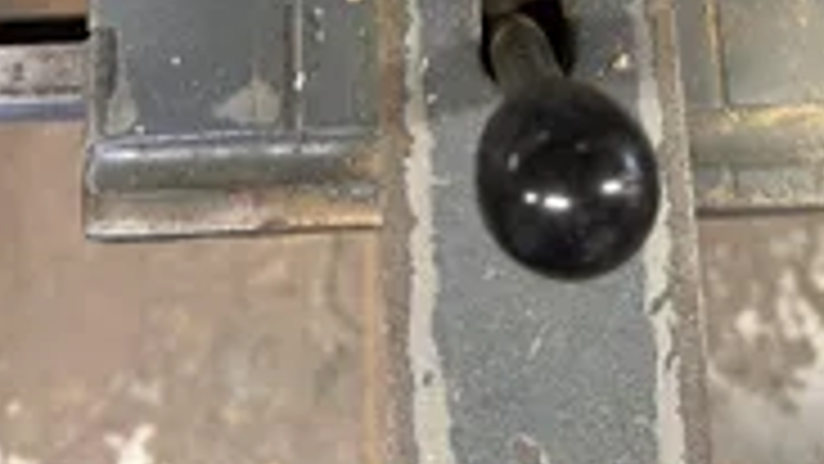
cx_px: 446
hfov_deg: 36.6
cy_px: -198
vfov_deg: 18.9
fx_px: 1246
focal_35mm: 57
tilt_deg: -72.5
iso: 200
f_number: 1.78
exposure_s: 1/41
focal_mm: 6.76
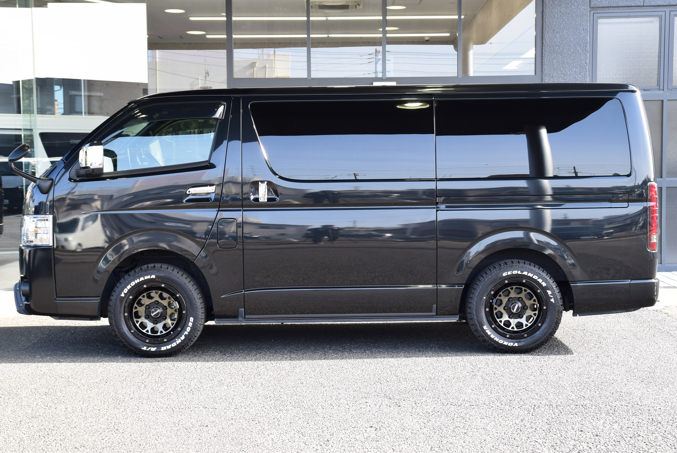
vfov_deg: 25.1
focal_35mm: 54
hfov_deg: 36.8
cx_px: 338
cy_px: 226
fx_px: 1016
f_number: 9
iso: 400
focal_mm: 36
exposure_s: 1/100
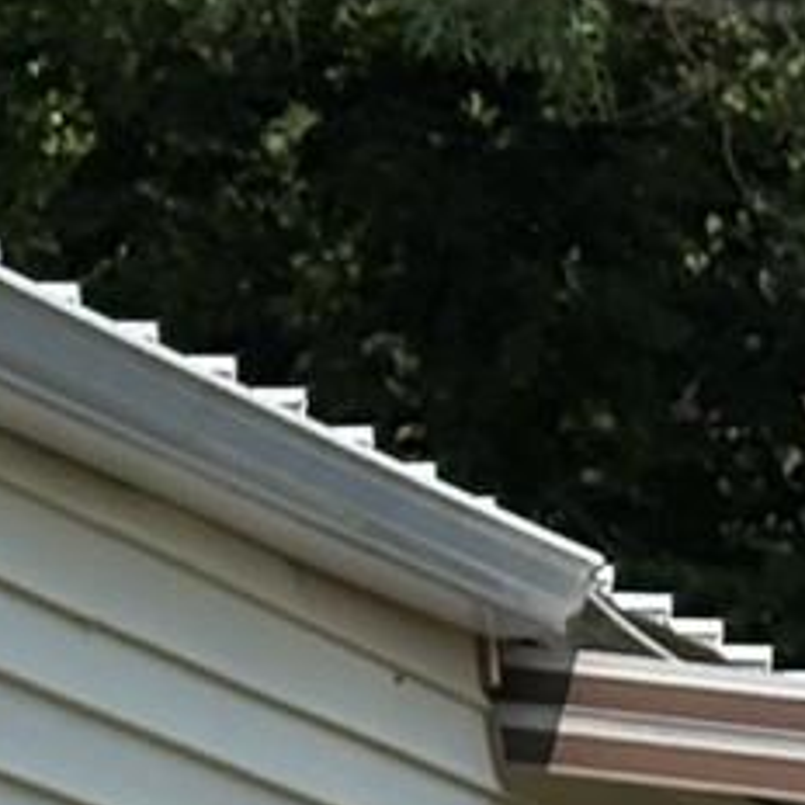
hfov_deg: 4.1
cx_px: -2099
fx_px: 10682
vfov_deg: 4.2
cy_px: 1815
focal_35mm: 406
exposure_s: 1/3831
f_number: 1.6
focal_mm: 5.96
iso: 32
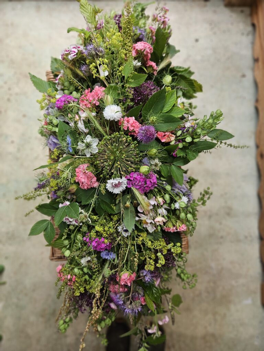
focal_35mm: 23
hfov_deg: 58.9
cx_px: 132
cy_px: 176
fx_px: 234
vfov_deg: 73.9
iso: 40
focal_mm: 5.4
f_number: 1.8
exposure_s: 1/100
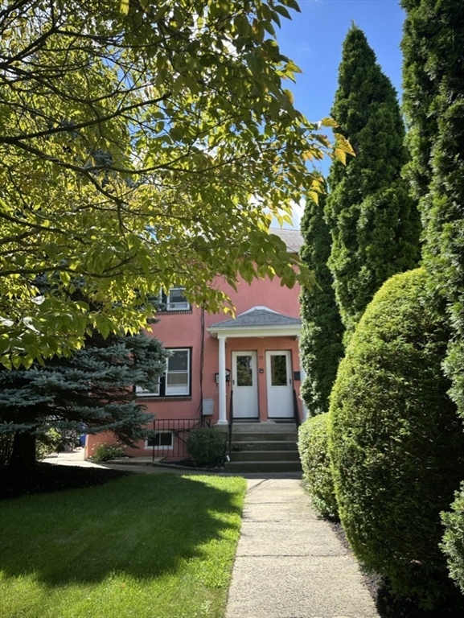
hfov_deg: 56.9
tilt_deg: +14.7
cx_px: 232
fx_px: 428
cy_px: 309
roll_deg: -1.3
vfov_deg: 71.6
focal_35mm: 24
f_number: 1.78
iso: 80
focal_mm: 6.86
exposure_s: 1/1289
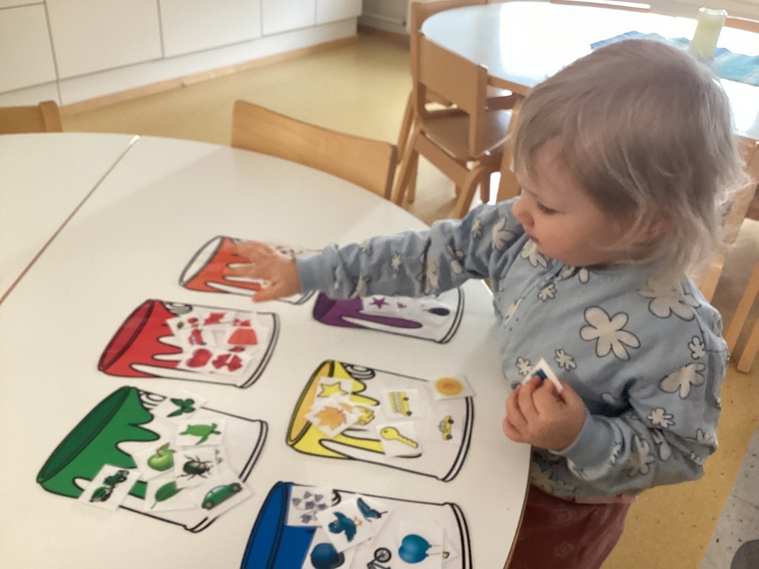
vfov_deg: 45.4
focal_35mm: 31
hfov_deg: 58.4
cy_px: 284
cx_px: 380
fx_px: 680
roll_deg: -5.2
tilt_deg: -34.0
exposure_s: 1/50
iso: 250
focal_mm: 3.3
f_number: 2.4
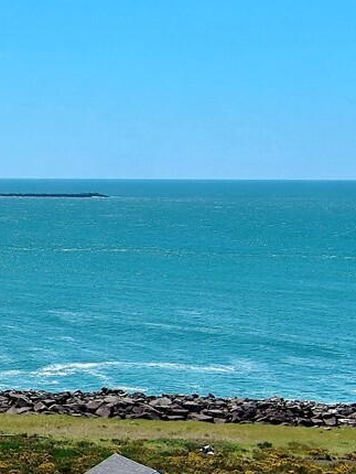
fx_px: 1507
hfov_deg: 11.0
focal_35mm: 110
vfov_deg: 17.8
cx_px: -544
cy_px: 349
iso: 101
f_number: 2.8
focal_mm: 10.57
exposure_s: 1/2179
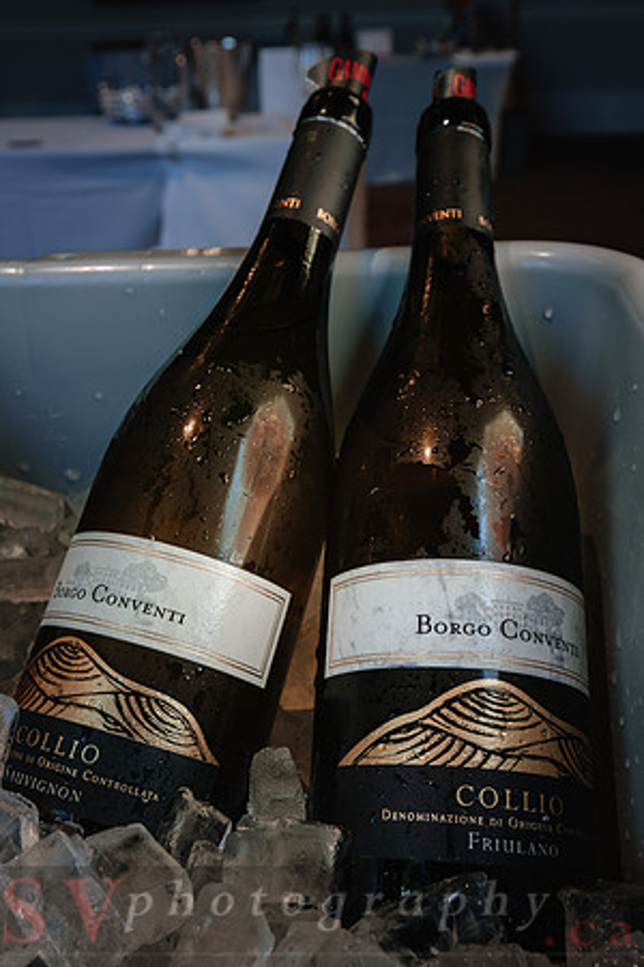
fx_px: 966
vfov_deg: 53.1
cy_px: 484
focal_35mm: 36
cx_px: 322
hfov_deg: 36.9
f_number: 8
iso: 200
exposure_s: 1/20
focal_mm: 24
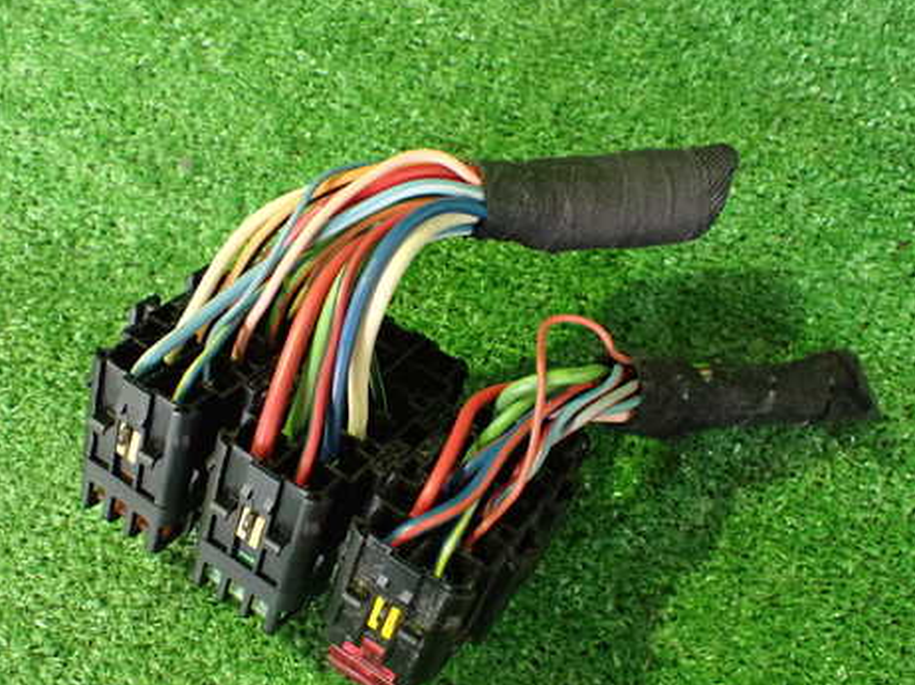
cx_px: 416
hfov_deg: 47.8
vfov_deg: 36.7
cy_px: 390
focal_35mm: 39
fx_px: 1030
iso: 1250
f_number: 2.3
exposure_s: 1/30
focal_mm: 5.4
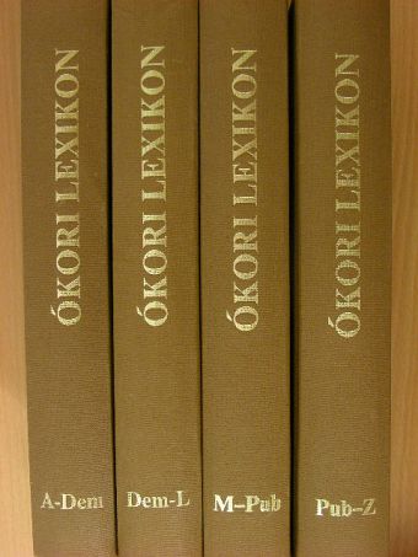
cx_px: 209
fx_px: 853
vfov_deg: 36.2
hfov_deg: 27.5
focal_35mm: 53
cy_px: 278
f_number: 3.5
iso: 200
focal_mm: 8.8
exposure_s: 1/30
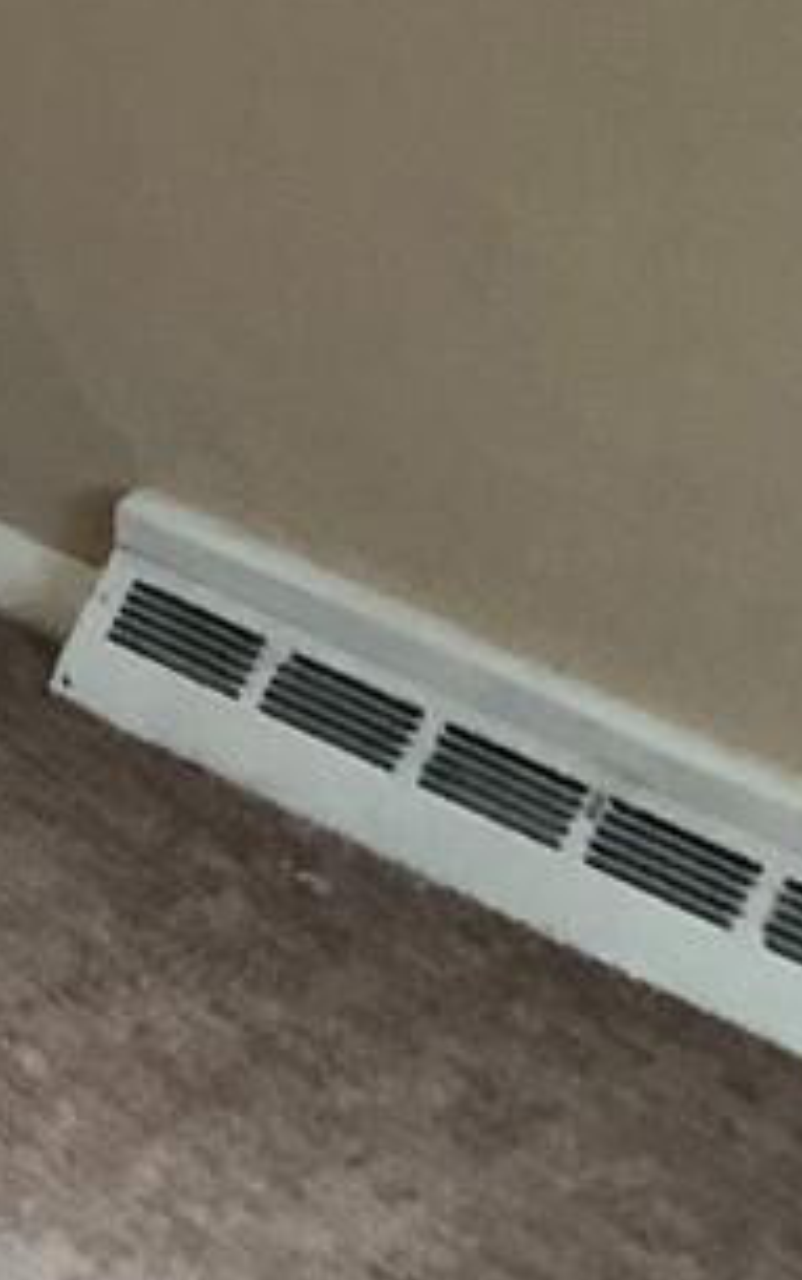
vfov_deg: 9.4
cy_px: -1771
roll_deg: -1.1
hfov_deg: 5.6
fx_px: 6949
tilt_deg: -4.3
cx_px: -2511
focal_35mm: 199
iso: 40
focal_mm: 3.99
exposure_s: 1/30
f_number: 1.8
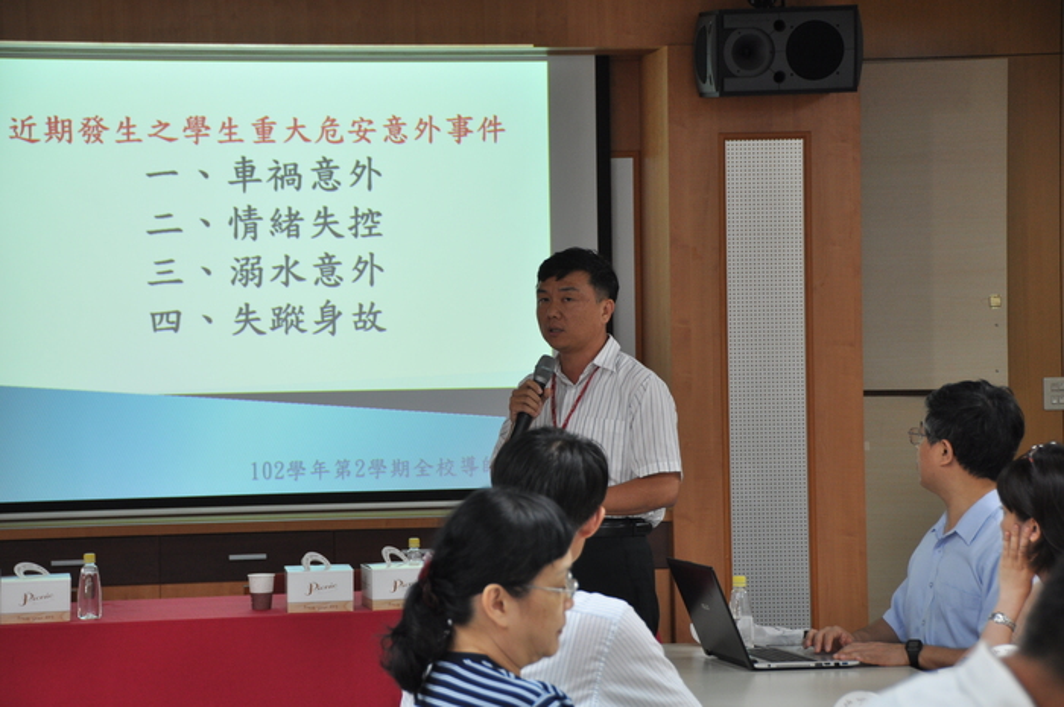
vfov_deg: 13.0
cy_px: 354
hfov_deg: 19.5
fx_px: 3100
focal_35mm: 105
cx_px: 532
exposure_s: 1/40
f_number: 5.6
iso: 400
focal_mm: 70
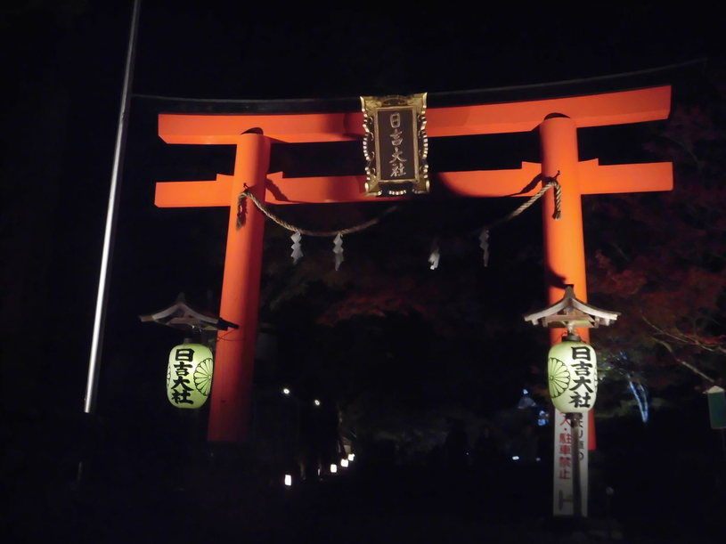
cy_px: 272
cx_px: 363
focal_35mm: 43
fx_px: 902
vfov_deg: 33.6
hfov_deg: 43.9
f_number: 3.8
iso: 800
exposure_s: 1/25
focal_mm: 7.72
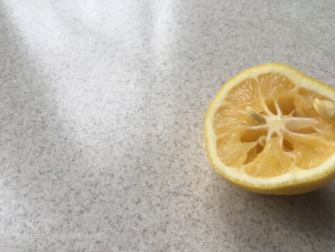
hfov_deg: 61.7
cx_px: 168
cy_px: 126
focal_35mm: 29
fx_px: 281
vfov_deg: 48.2
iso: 32
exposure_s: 1/33
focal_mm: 4.15
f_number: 2.2
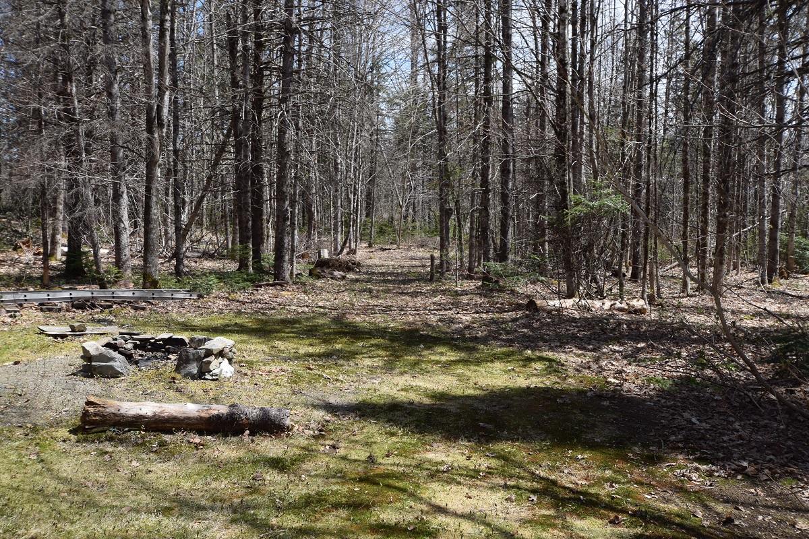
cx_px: 404
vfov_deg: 36.9
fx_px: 809
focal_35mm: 36
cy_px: 270
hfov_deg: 53.1
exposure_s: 1/250
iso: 250
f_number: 8
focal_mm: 24
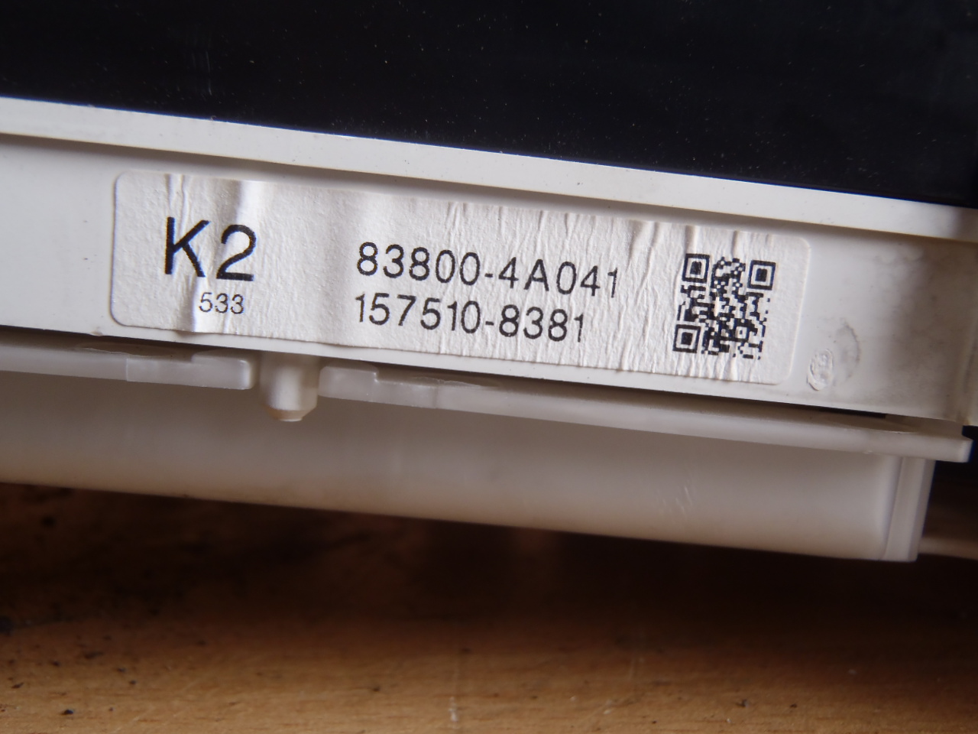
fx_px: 1045
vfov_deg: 38.7
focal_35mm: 37
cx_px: 489
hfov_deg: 50.1
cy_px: 367
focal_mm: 6.64
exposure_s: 1/40
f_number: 4.7
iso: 100
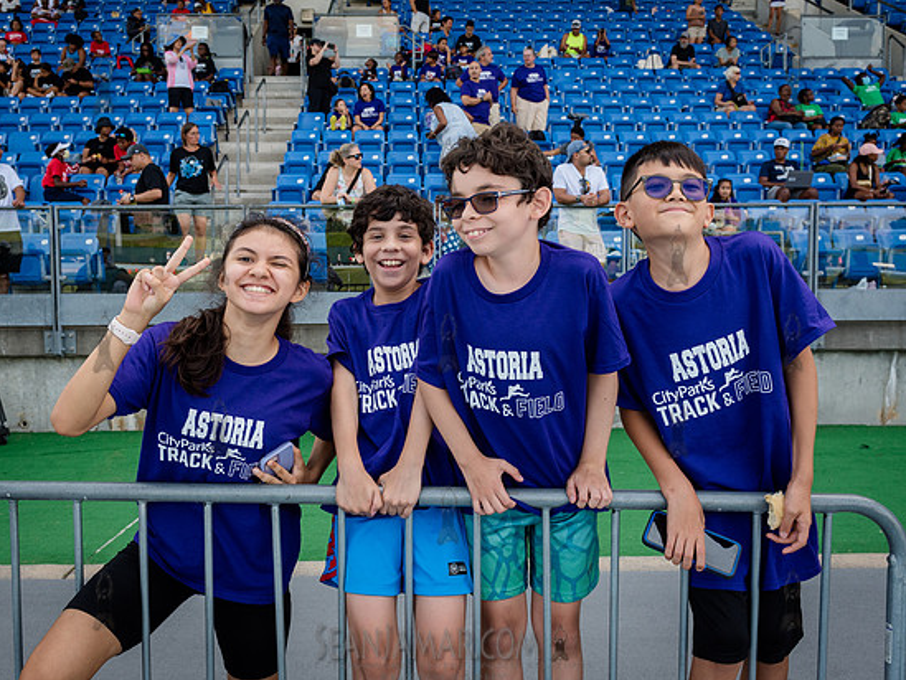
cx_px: 417
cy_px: 315
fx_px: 942
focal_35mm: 36
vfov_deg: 39.6
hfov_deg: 51.3
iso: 400
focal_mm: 27
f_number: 5.6
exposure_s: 1/250
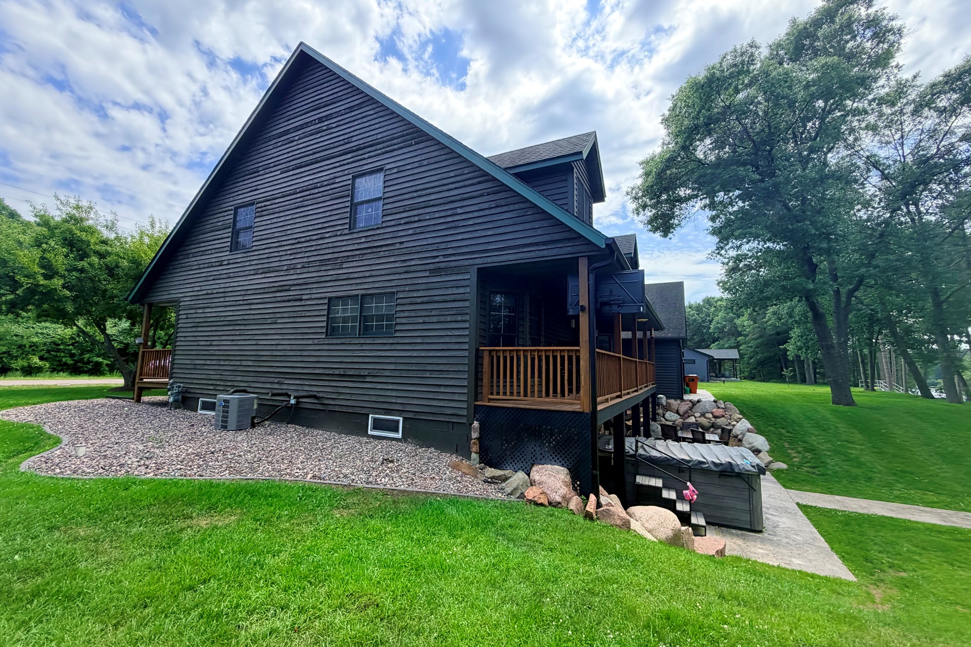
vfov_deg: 77.3
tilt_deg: +9.5
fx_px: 405
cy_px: 319
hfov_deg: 100.4
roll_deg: -2.8
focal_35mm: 15
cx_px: 486
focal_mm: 2.22
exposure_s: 1/607
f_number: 2.2
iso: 40
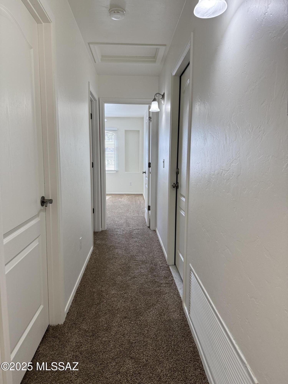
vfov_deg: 71.6
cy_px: 192
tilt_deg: -6.7
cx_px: 144
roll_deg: -0.8
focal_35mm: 24
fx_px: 266
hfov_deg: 56.8
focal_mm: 6.76
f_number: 1.78
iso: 200
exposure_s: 1/153
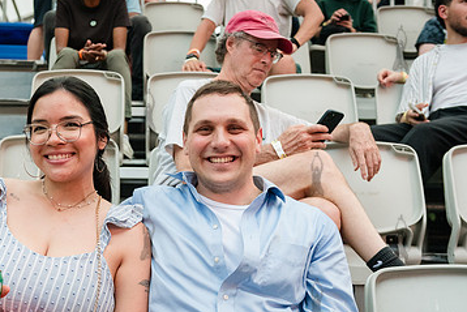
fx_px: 882
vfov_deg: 19.9
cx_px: 147
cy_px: 237
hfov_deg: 29.4
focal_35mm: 68
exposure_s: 1/400
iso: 5000
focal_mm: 42
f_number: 3.5
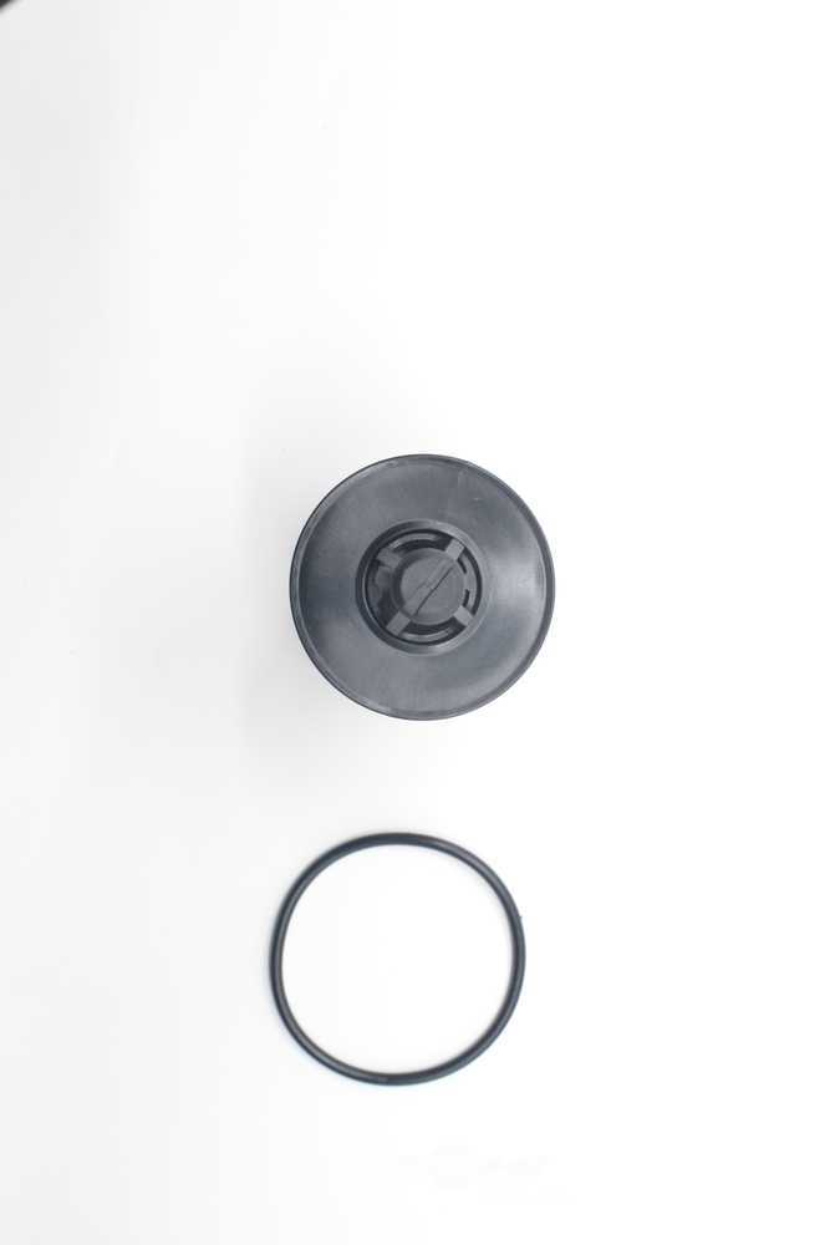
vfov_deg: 39.6
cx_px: 415
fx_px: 1728
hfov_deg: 27.0
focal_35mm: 50
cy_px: 622
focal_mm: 50
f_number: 13
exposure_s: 1/80
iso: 4500
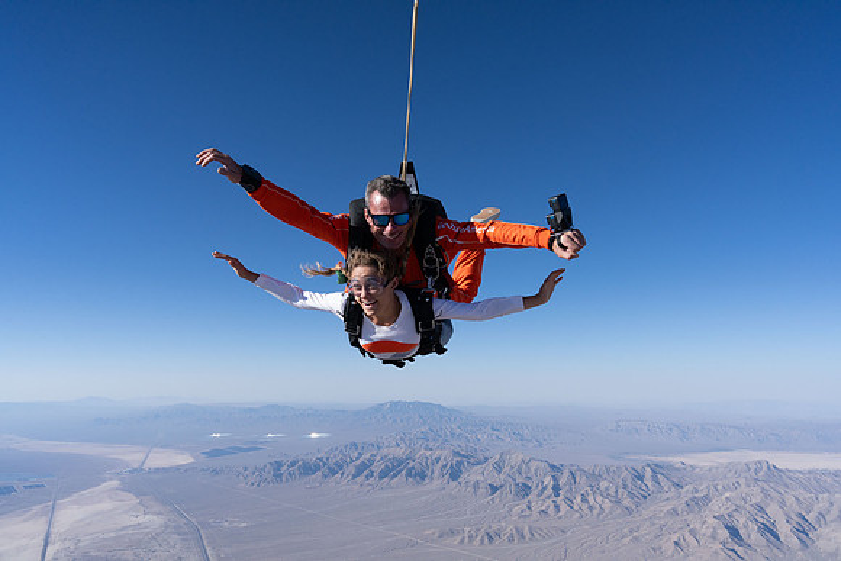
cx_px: 420
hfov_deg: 73.7
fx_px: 561
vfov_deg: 53.2
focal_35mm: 24
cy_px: 280
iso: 800
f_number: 10
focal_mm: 24
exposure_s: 1/2000
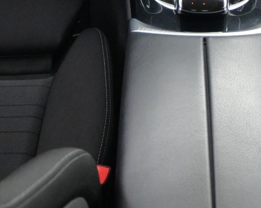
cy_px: -97
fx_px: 799
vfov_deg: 14.0
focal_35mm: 104
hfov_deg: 18.4
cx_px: 197
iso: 4000
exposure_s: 1/30
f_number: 3.8
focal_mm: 20.5
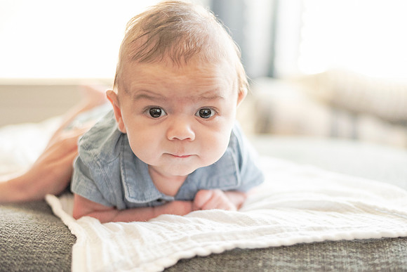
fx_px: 698
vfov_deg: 22.0
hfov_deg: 32.5
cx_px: 204
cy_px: 168
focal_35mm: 62
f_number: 1.8
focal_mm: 50
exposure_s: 1/500
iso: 800
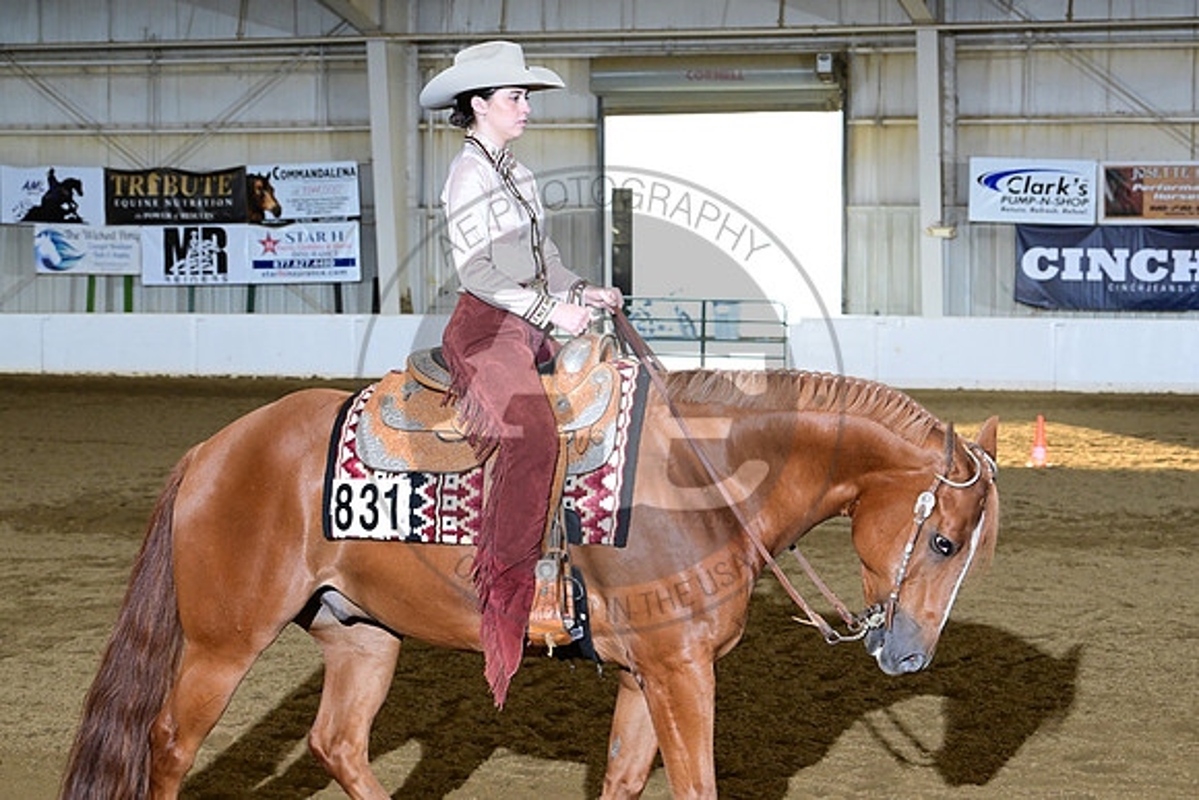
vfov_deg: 14.0
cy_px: 400
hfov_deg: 20.8
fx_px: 3265
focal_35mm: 98
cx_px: 600
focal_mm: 98
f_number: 9
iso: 5000
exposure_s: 1/200
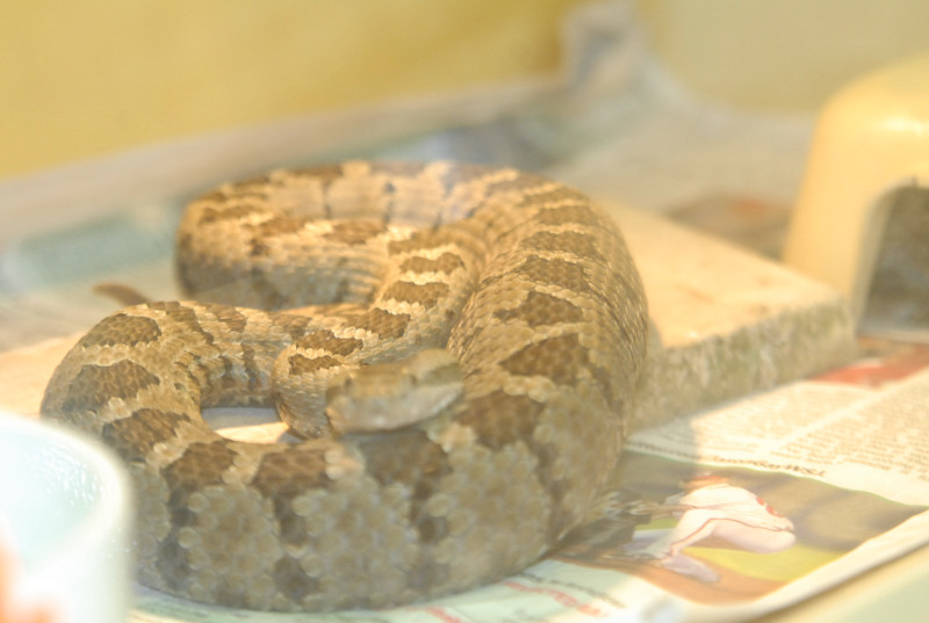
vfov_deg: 13.1
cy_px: 312
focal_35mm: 105
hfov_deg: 19.4
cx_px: 464
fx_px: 2715
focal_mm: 70
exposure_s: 1/50
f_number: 5.6
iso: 1600
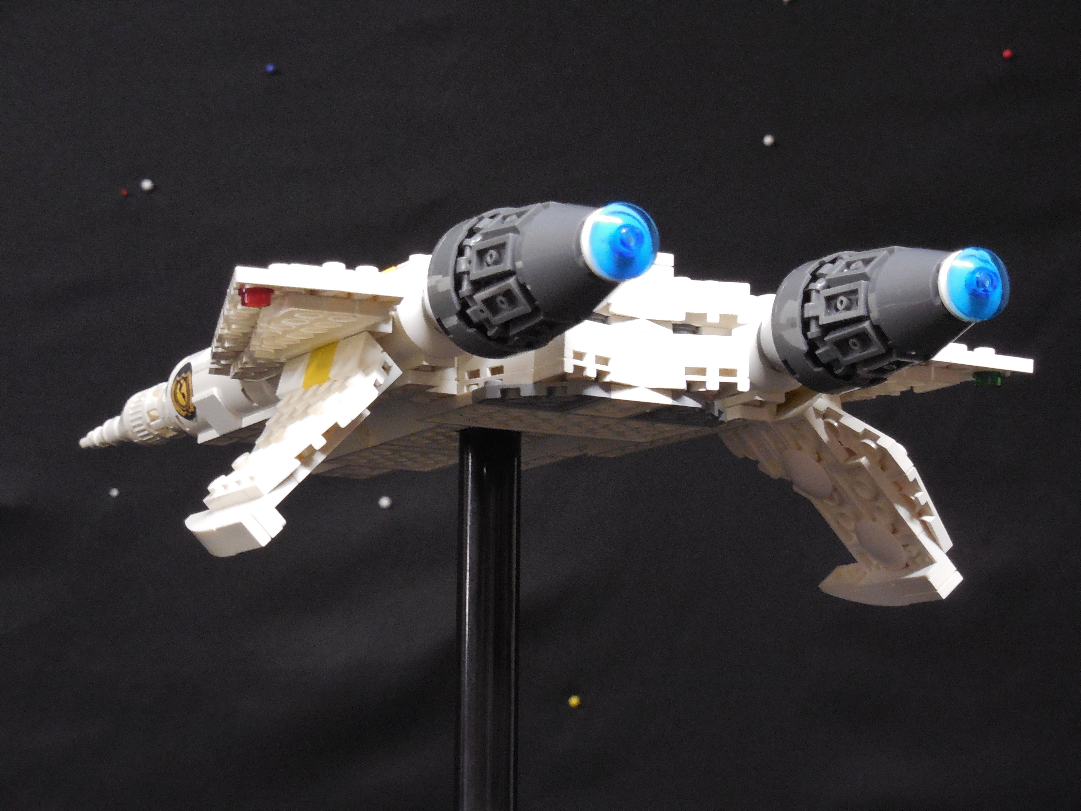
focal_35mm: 106
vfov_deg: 14.0
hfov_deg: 18.5
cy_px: 406
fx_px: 3310
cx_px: 540
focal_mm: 19.1
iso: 800
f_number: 4.7
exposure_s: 1/4
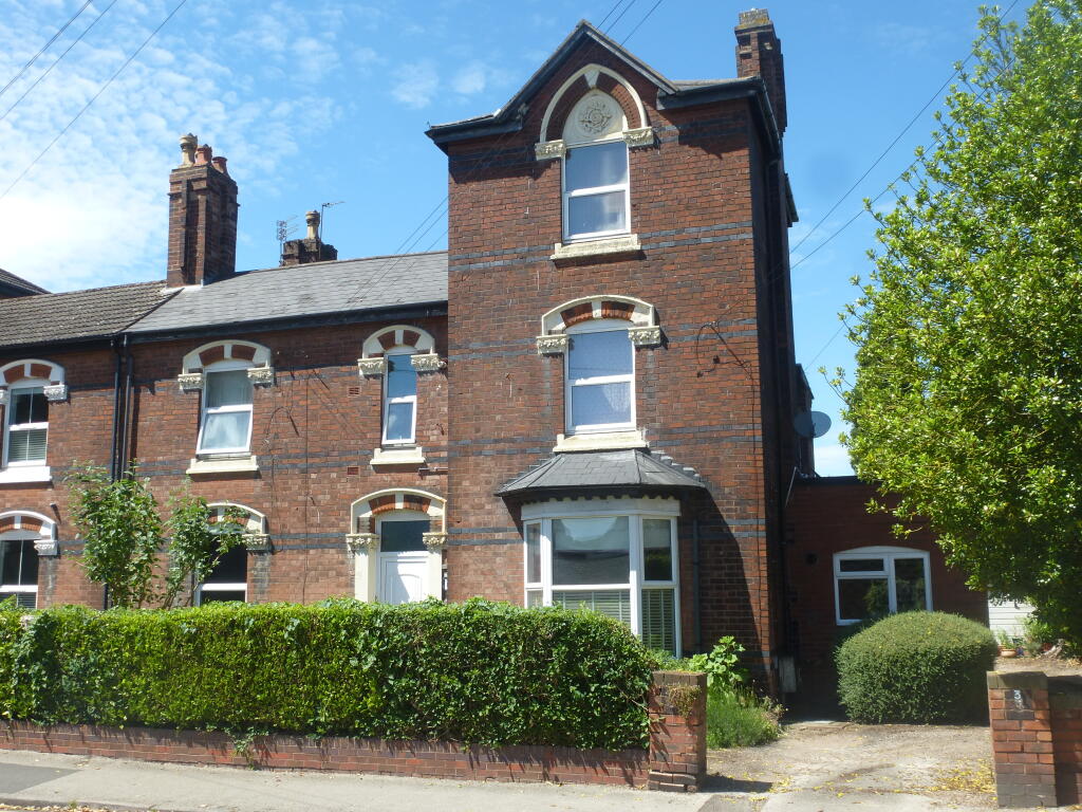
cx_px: 541
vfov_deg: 39.7
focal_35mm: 36
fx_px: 1125
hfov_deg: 51.4
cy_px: 406
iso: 100
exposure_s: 1/400
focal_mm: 6.4
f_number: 4
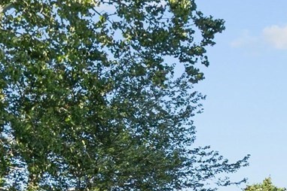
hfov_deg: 13.0
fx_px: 1156
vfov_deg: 8.5
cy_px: 477
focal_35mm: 145
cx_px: 493
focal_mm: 18
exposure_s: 1/125
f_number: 8
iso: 160
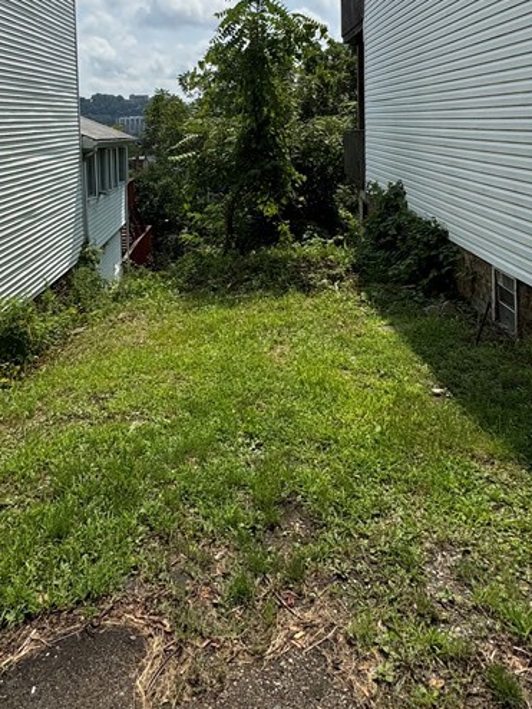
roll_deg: +0.2
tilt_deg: -2.9
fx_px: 594
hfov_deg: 48.1
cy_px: 144
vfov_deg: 57.2
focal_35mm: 29
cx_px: 231
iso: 50
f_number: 2.2
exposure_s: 1/3717
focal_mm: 2.22
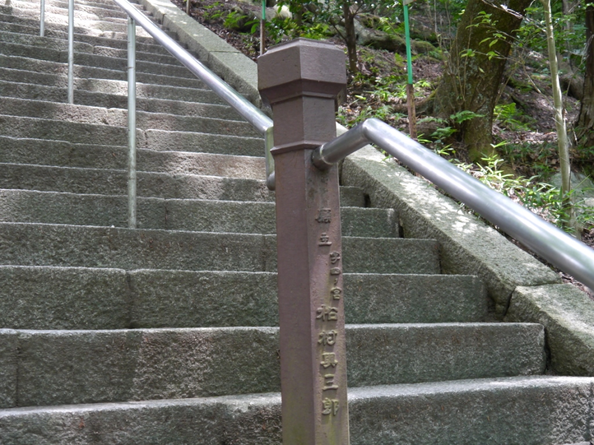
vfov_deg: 31.5
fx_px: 789
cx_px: 297
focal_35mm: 46
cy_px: 222
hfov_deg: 41.2
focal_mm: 23
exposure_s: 1/60
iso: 640
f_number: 4.4
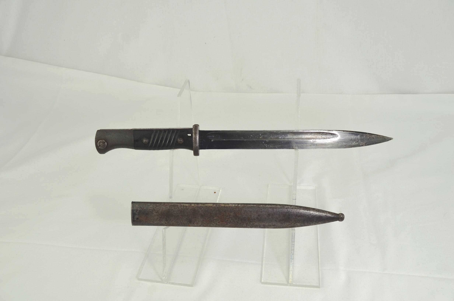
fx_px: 491
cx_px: 227
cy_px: 150
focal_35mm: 39
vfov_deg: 34.1
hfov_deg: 49.6
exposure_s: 1/160
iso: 200
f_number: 6.3
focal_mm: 26
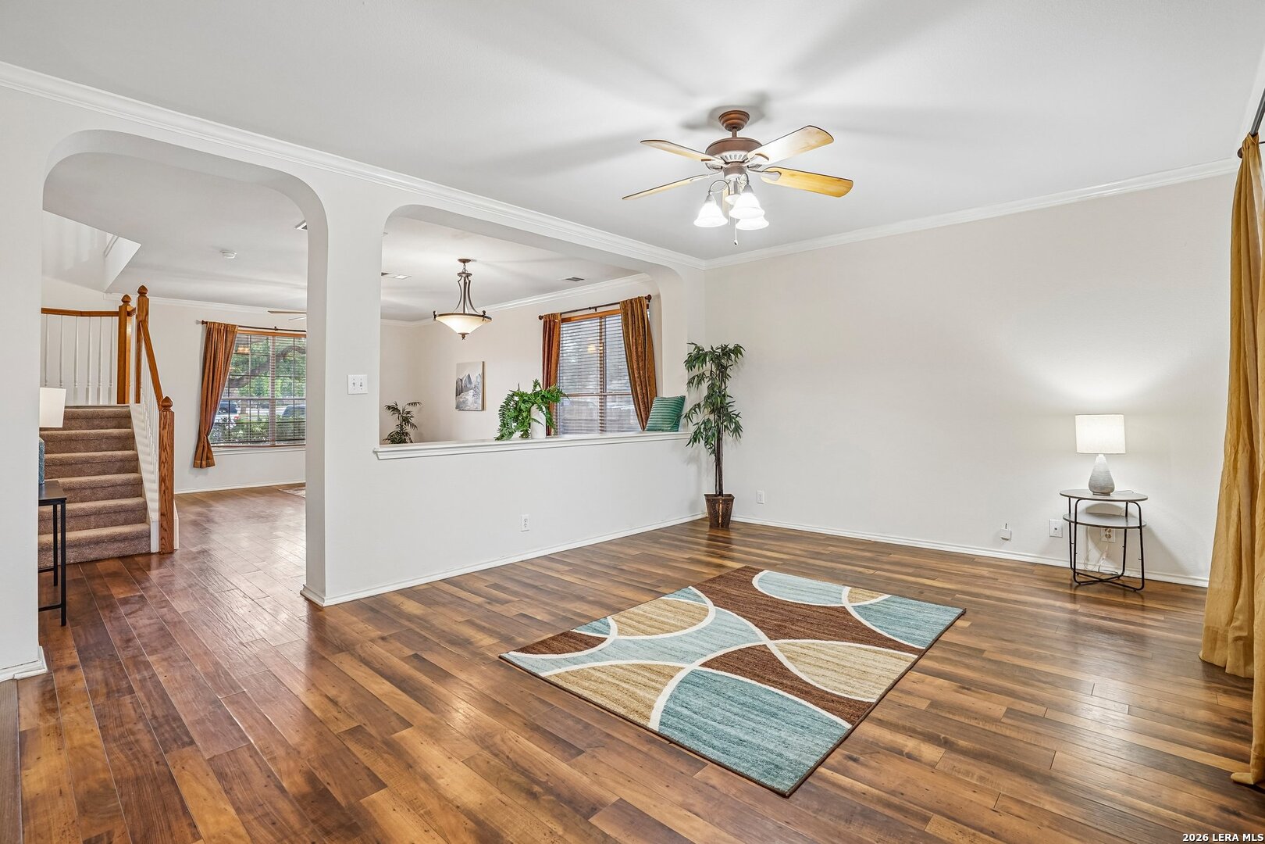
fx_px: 562
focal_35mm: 16
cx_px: 632
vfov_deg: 73.7
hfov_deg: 96.7
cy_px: 422
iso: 400
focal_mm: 16
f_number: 8
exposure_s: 1/6
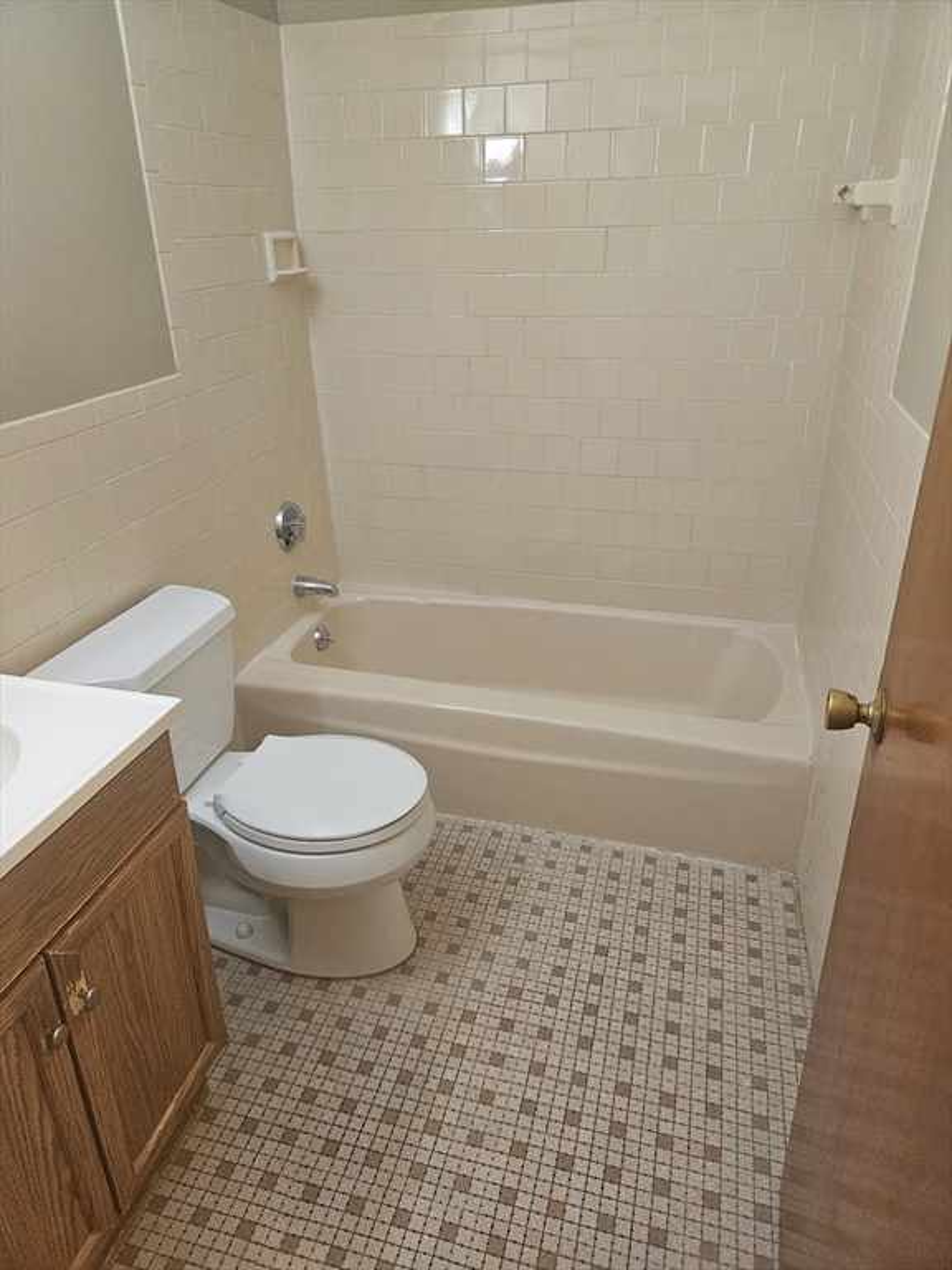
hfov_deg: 58.9
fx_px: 843
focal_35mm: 23
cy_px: 635
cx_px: 476
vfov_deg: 73.9
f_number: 1.8
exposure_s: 1/120
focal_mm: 5.4
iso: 800
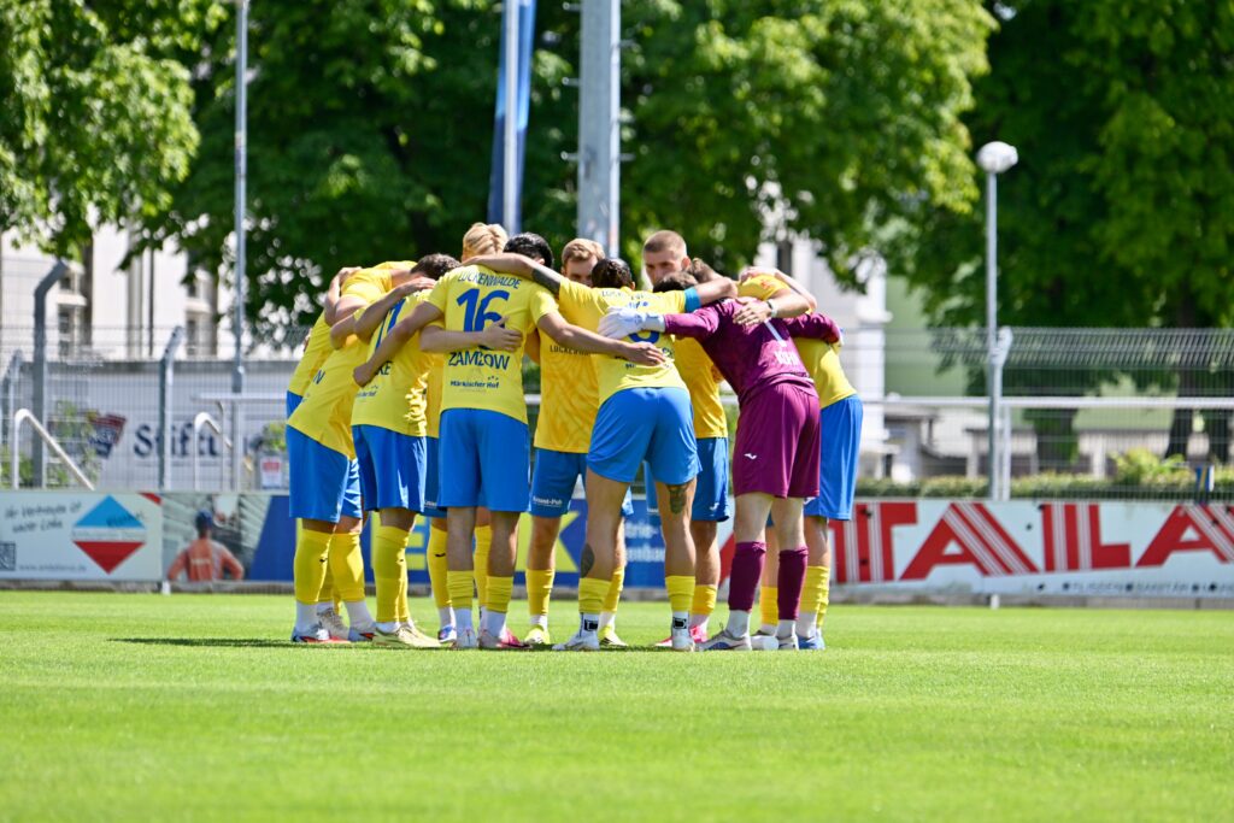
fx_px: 8913
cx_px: 617
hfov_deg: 7.9
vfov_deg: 5.3
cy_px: 412
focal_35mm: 260
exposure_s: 1/1600
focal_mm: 260
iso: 400
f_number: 5.6
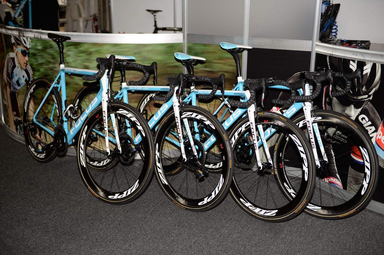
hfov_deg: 41.1
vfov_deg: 28.0
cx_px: 192
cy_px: 128
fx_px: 512
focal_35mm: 48
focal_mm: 48
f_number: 2.8
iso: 200
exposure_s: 1/250
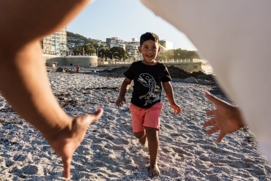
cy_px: 66
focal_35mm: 32
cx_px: 143
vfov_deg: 40.8
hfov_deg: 58.7
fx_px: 241
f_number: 2.8
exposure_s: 1/1250
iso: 100
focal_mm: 20
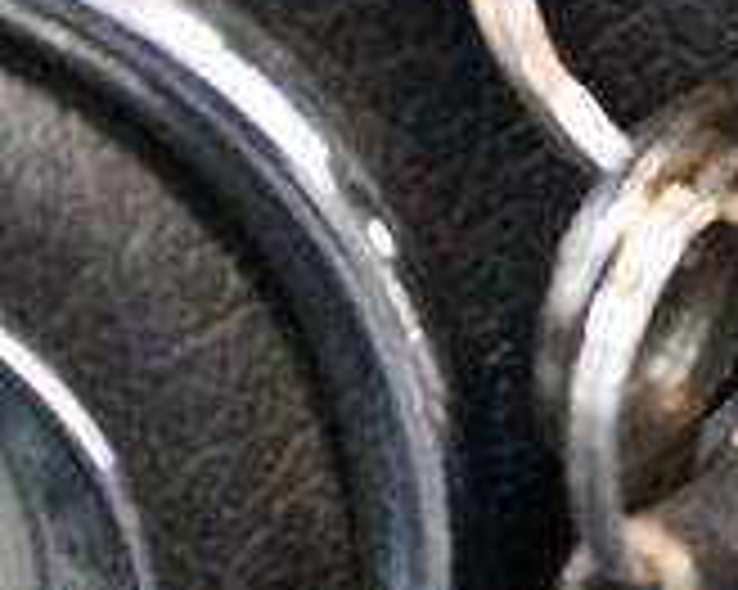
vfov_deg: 6.3
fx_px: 5370
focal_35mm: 246
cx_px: 360
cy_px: 176
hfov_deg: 7.9
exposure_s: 1/60
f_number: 5.3
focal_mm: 45
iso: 7200
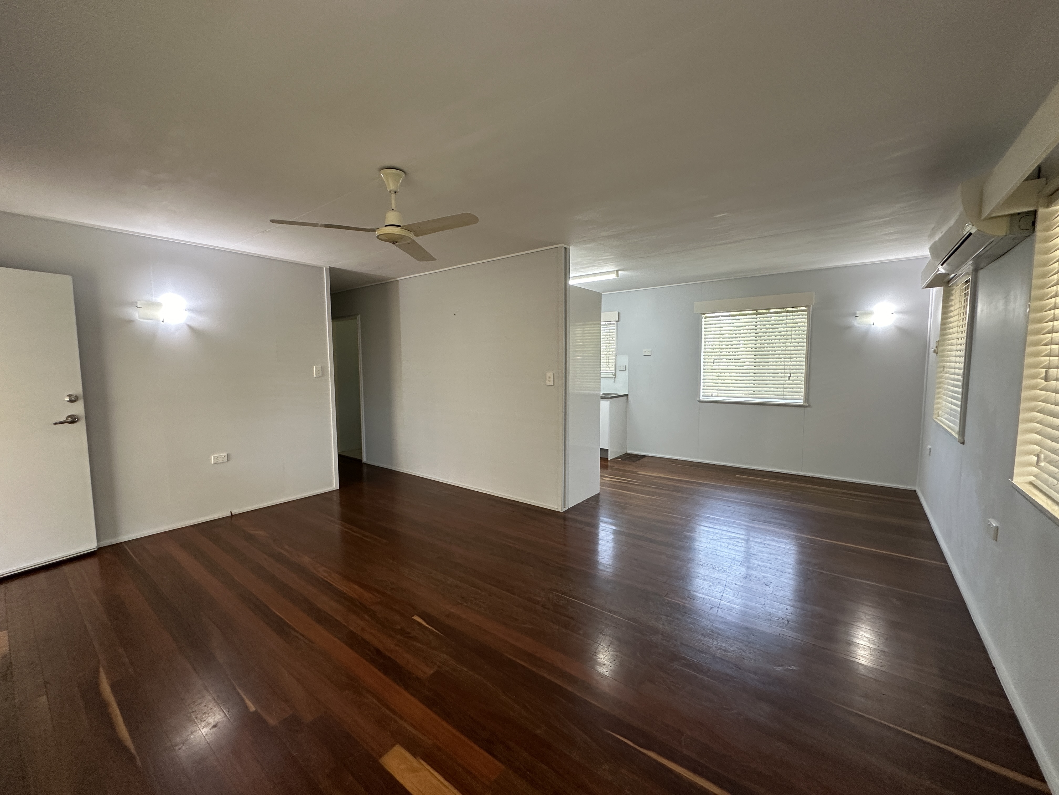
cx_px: 530
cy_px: 398
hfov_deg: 102.1
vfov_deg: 85.7
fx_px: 428
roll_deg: +0.0
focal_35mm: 14
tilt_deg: -4.6
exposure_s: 1/100
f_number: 2.2
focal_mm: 2.22
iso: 200
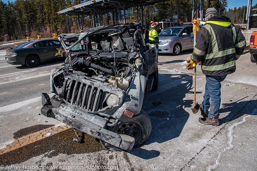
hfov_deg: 73.6
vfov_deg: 52.8
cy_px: 86
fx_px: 172
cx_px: 128
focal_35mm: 24
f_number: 20
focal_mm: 16
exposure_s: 1/320
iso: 400
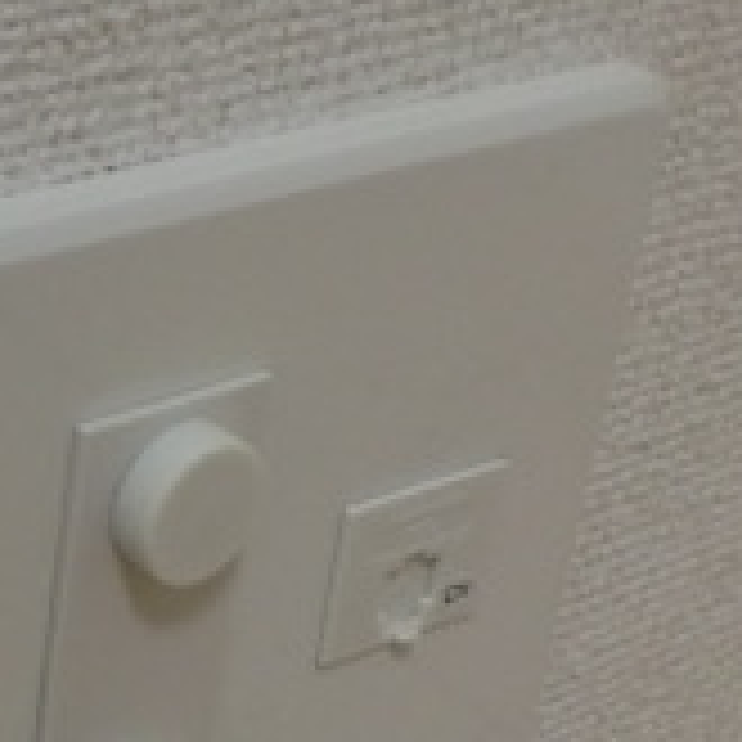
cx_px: 180
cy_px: 706
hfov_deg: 14.5
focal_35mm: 120
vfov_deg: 14.3
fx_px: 2910
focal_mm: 6.3
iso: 200
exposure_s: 1/60
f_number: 3.1
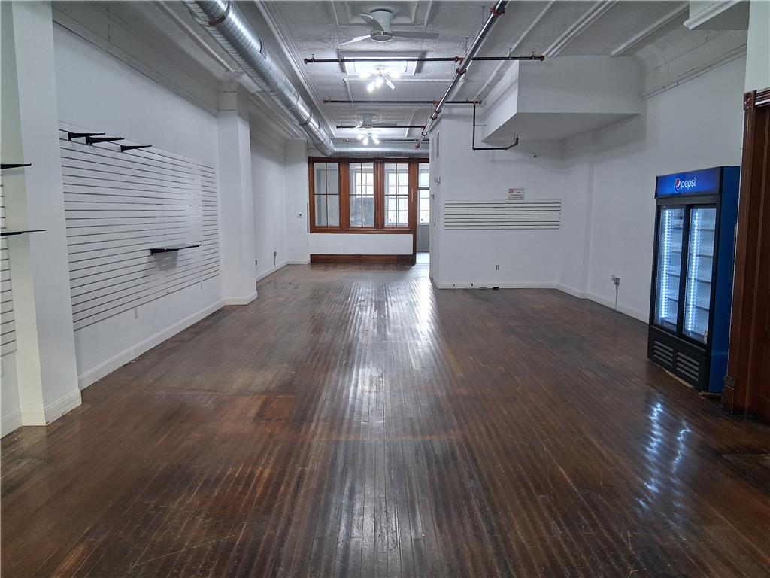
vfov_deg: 53.1
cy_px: 289
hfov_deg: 67.3
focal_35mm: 26
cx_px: 385
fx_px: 578
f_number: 1.8
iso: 250
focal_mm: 3.98
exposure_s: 1/100
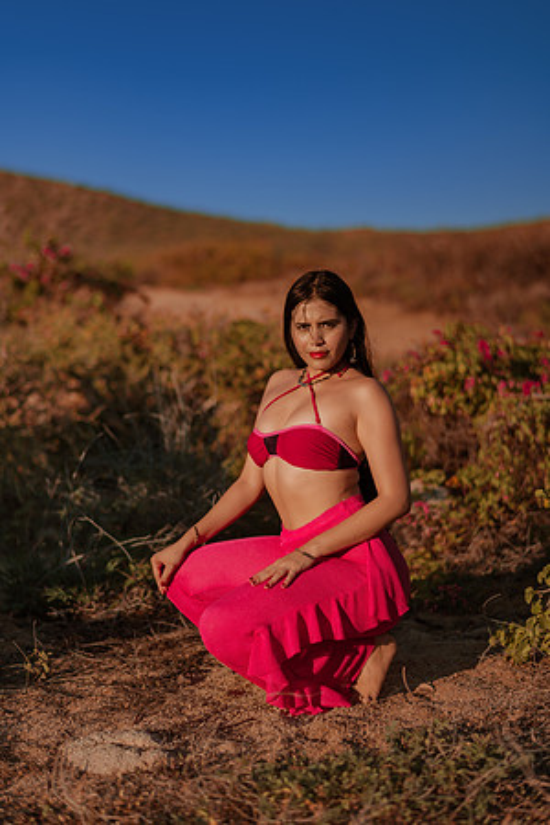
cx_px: 275
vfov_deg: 34.5
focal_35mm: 58
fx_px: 1329
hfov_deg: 23.4
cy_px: 412
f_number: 1.8
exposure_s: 1/5000
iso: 50
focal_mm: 58
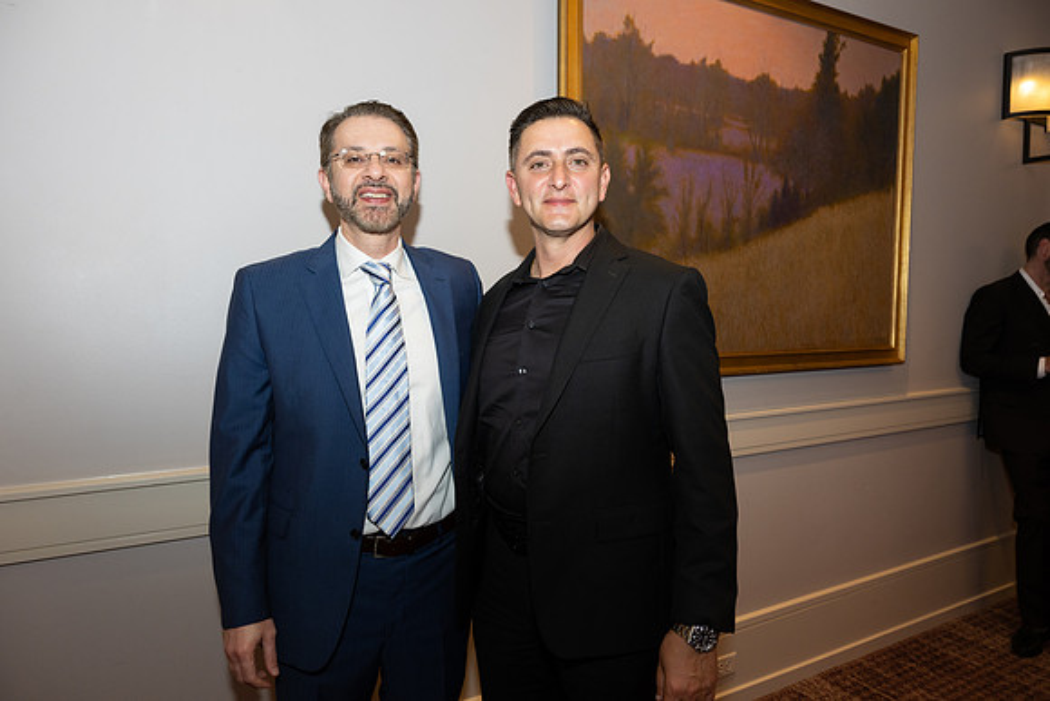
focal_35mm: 24
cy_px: 350
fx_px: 700
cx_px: 525
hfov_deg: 73.7
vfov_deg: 53.2
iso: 800
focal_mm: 24
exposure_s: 1/100
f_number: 5.6
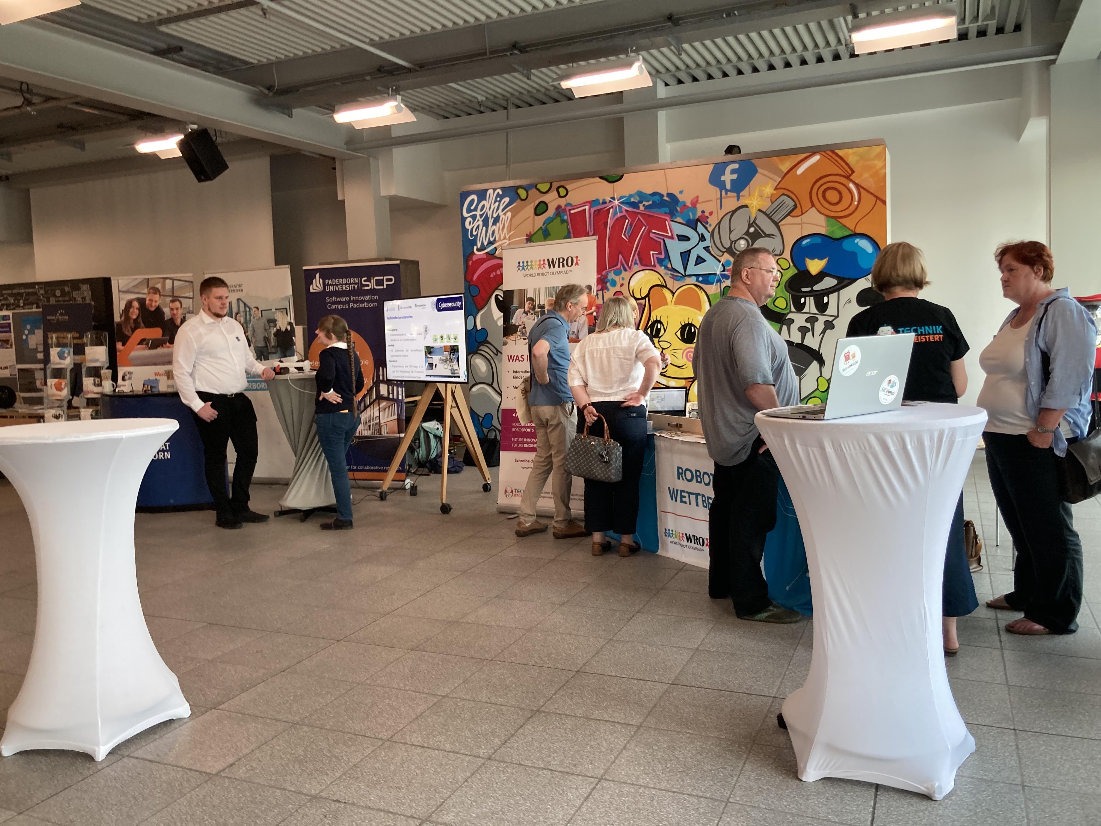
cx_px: 550
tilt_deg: -4.1
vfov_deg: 49.7
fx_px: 891
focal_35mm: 28
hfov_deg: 63.4
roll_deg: +1.9
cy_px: 413
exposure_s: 1/56
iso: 100
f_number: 1.8
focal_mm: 3.99
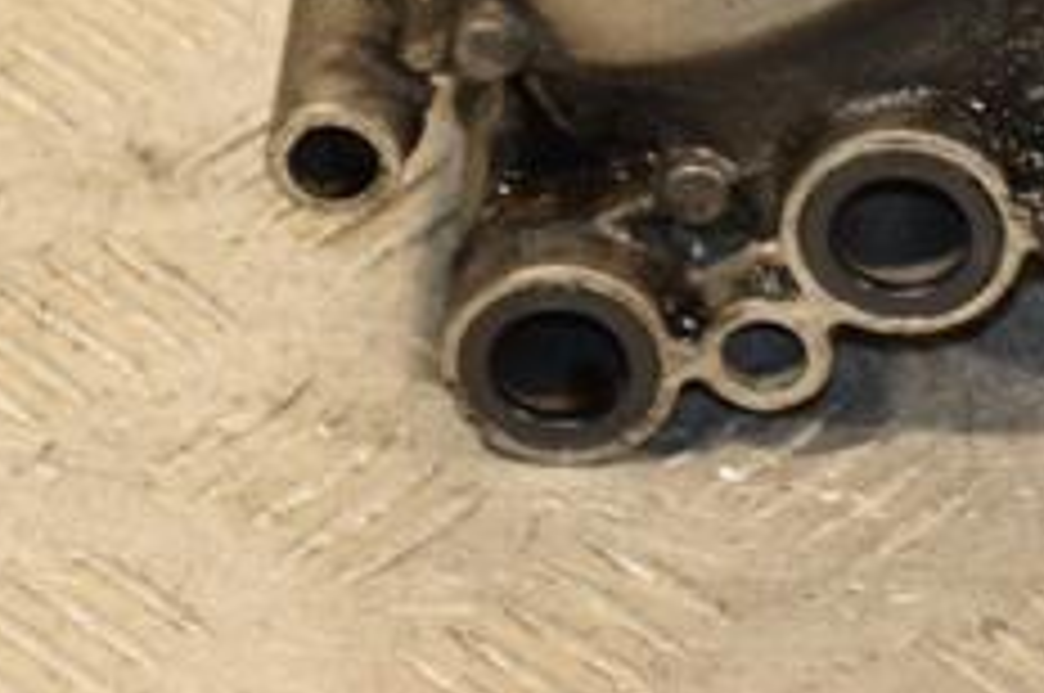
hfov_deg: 7.1
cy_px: -202
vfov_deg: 4.7
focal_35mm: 291
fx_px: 8436
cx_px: 990
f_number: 5.3
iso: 800
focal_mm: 75
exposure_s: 1/100
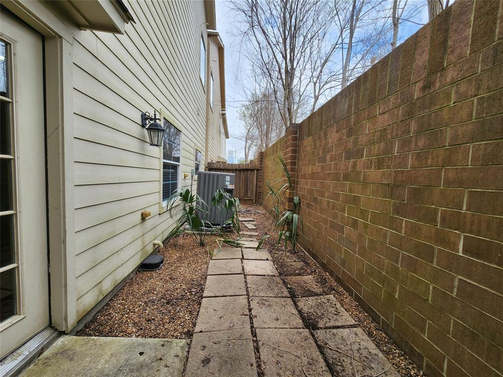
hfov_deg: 106.2
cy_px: 188
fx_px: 189
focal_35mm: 13
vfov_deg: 89.9
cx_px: 252
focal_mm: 2.2
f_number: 2.2
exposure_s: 1/476
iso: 50
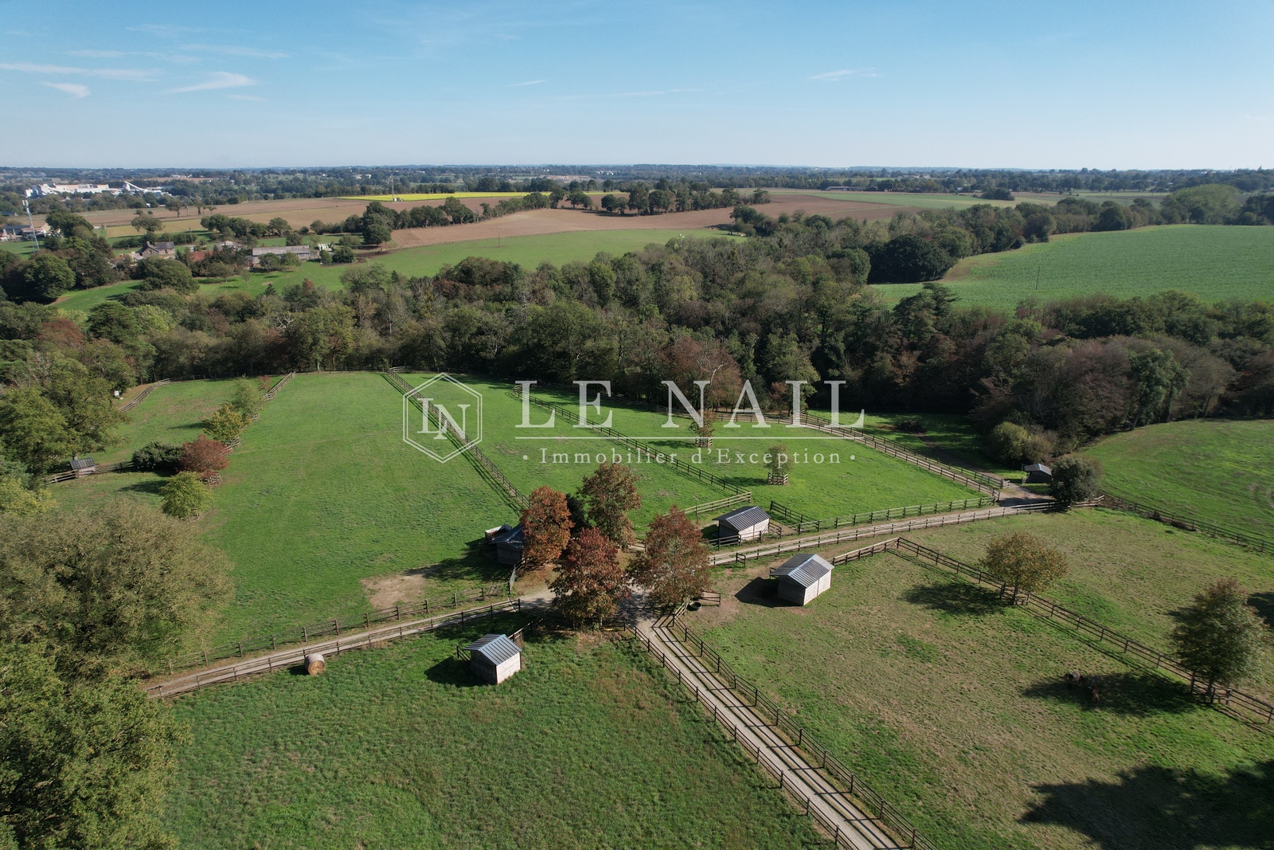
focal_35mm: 22
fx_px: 779
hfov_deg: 78.6
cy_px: 425
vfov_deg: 57.2
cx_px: 637
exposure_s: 1/1600
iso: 120
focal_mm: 8.38
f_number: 2.8
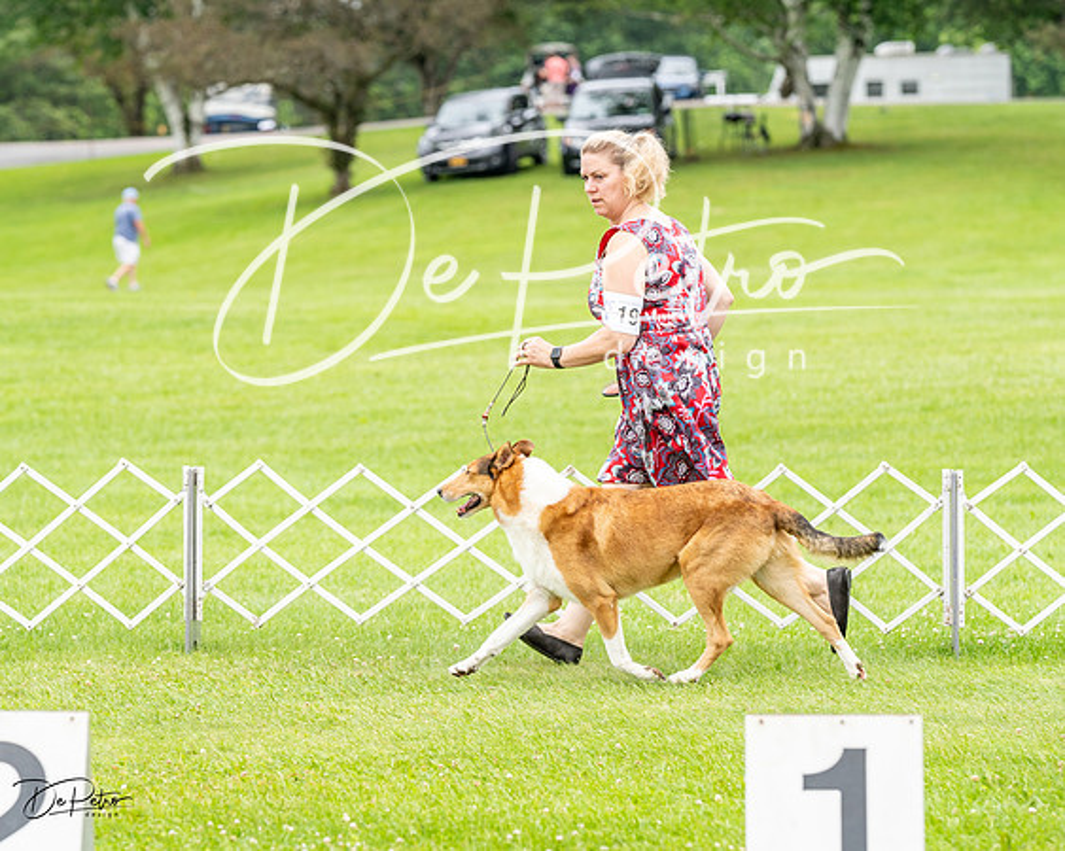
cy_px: 426
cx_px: 481
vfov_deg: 8.7
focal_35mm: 178
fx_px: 5601
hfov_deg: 10.9
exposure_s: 1/800
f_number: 5
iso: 400
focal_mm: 144
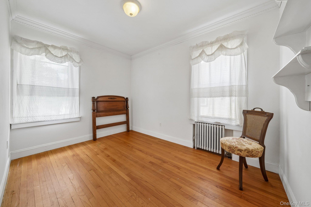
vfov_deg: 90.0
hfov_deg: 112.6
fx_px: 104
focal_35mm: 12
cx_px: 156
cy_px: 104
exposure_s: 1/20
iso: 500
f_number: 11
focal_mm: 12
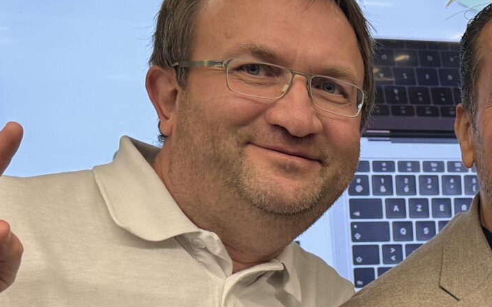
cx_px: 652
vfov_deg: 13.6
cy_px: 415
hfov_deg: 20.5
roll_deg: +0.1
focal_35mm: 92
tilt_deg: -11.5
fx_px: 1233
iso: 160
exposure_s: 1/100
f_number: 1.78
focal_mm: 6.76
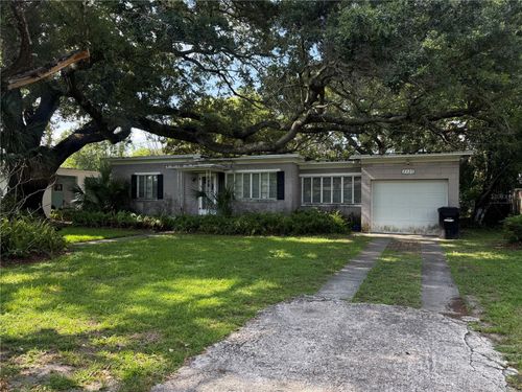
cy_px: 196
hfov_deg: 71.6
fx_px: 362
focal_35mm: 24
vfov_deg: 56.8
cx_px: 261
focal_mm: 6.76
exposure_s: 1/853
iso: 80
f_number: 1.78
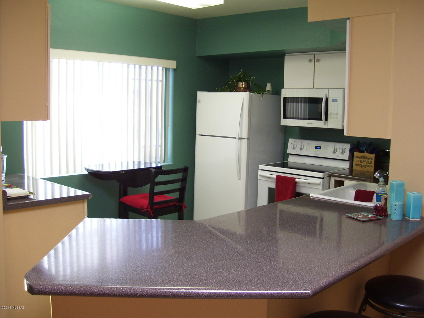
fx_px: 441
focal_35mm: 36
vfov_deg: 39.7
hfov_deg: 51.4
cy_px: 159
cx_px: 212
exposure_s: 1/30
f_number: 2.7
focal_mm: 6
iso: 125
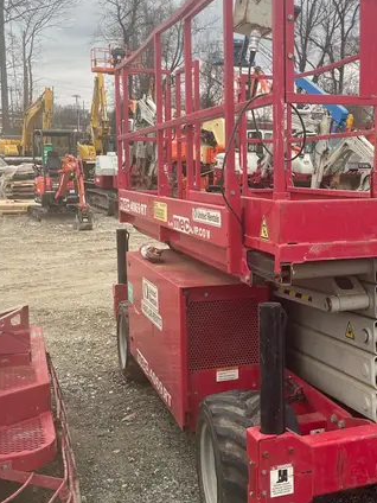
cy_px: 240
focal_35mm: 45
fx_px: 653
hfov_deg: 31.7
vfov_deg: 42.1
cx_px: 274
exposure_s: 1/393
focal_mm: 5.1
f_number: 1.6
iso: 50
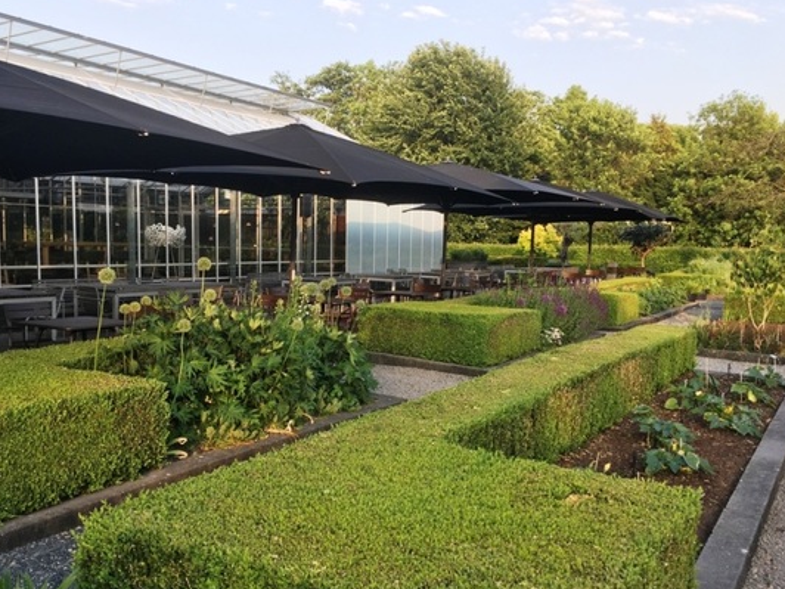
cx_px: 342
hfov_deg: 53.8
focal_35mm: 34
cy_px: 325
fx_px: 771
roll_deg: -0.8
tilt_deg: -5.9
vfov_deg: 41.7
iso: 25
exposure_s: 1/242
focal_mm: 4.15
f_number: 2.2
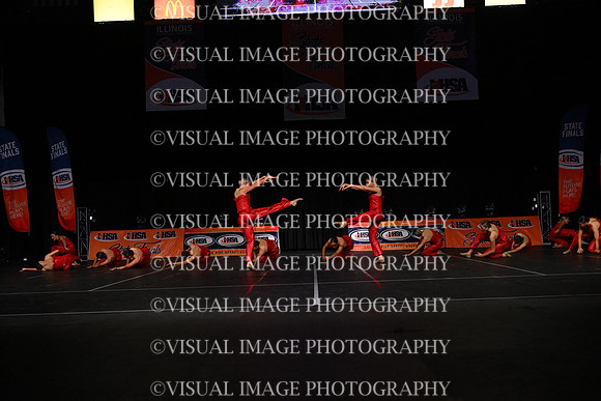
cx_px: 300
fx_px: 785
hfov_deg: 41.9
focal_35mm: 47
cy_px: 200
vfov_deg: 28.7
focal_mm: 47
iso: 8000
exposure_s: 1/1000
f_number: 4
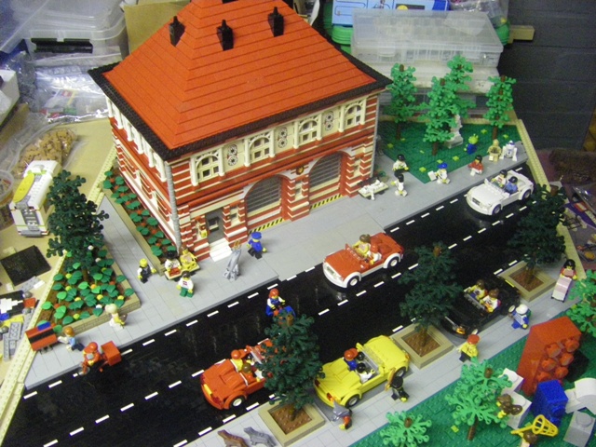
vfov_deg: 37.7
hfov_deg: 49.0
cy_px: 224
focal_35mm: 38
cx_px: 298
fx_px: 654
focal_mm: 6.3
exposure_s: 1/20
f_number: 3.5
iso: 800
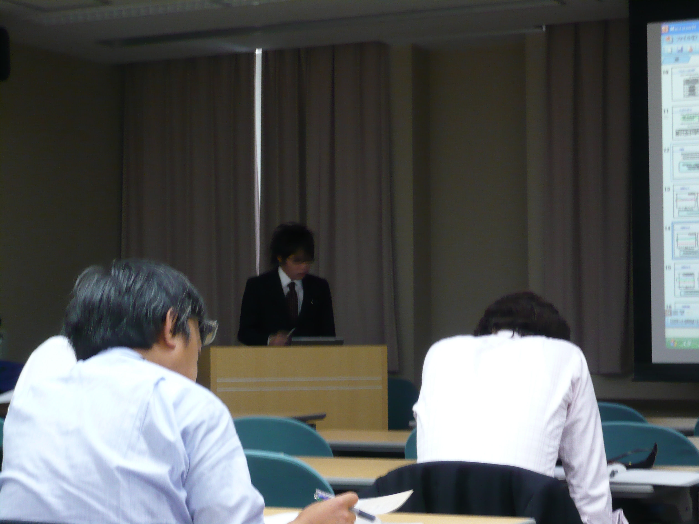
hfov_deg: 22.8
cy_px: 262
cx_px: 350
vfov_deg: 17.2
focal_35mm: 86
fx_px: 1737
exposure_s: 1/8
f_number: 5.2
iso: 200
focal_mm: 14.1
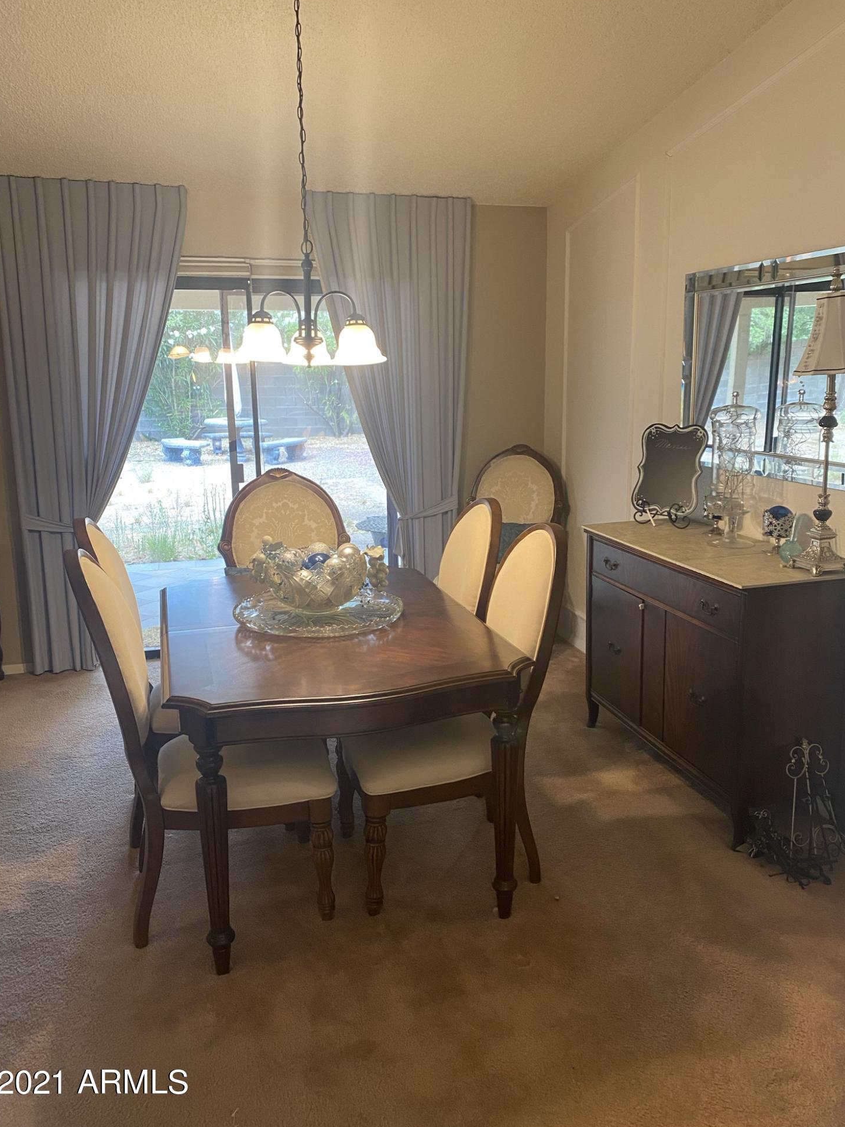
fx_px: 879
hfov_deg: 51.3
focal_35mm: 27
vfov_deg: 65.3
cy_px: 549
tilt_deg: -10.8
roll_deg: +0.3
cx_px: 432
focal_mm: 4.25
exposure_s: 1/60
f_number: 1.8
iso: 125
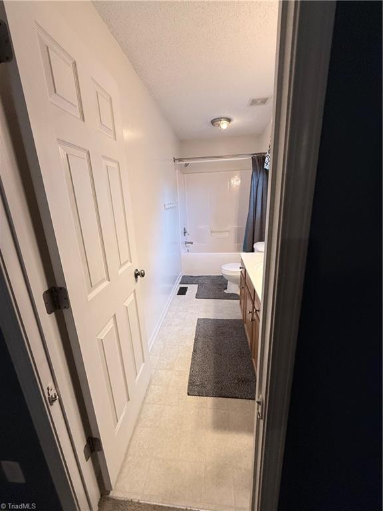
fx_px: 207
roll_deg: +3.2
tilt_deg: -15.7
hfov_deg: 85.7
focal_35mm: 14
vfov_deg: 102.1
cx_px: 192
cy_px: 256
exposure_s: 1/120
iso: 250
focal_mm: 2.22
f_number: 2.2
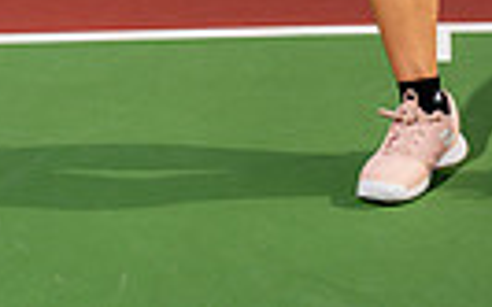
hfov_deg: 10.3
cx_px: 348
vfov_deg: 6.1
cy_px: -522
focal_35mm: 204
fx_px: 2734
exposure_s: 1/640
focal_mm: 59
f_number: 5.6
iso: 100
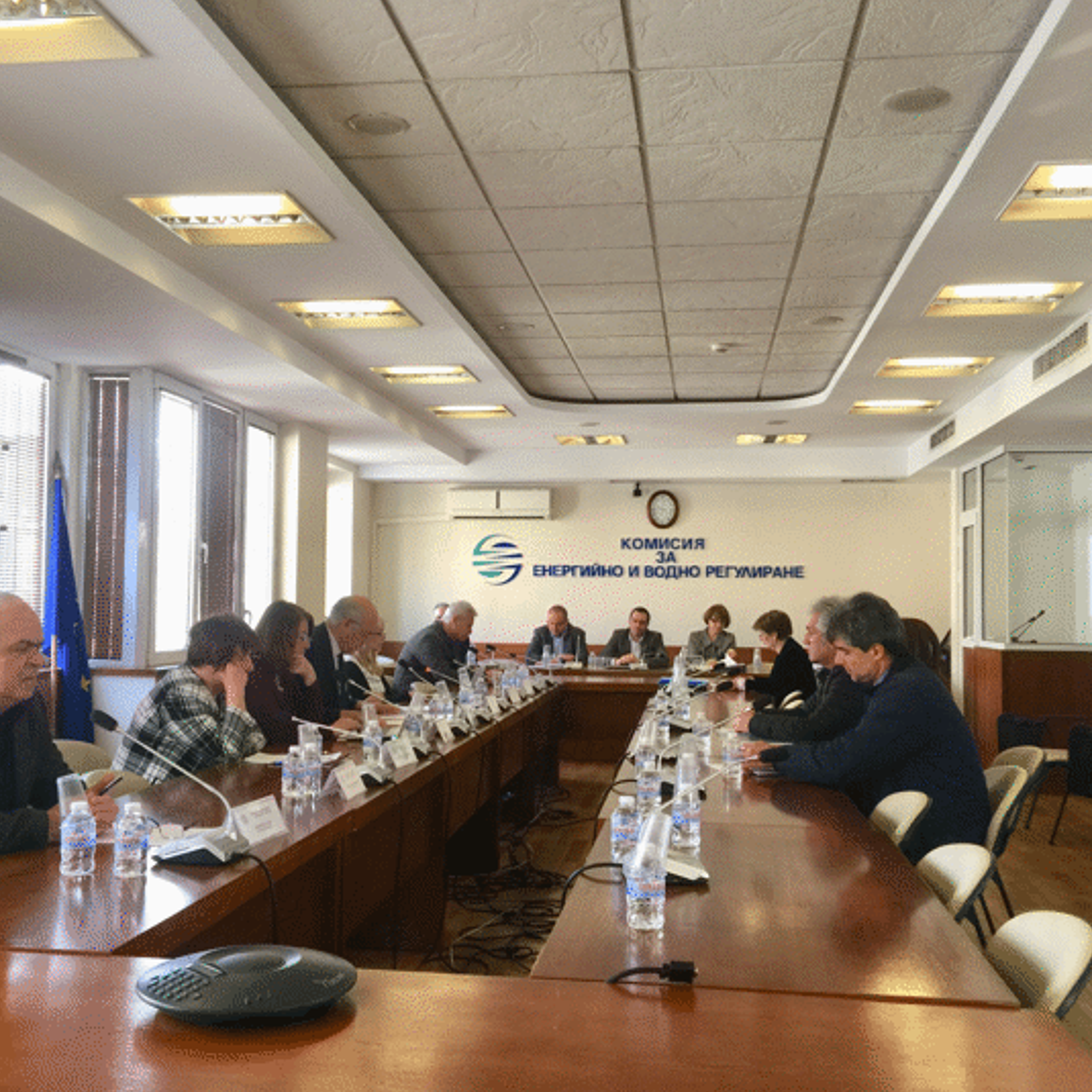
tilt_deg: +2.3
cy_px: 553
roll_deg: -1.7
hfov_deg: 47.2
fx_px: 1249
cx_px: 524
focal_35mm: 35
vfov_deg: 47.2
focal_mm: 4.15
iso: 40
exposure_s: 1/17
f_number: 2.2
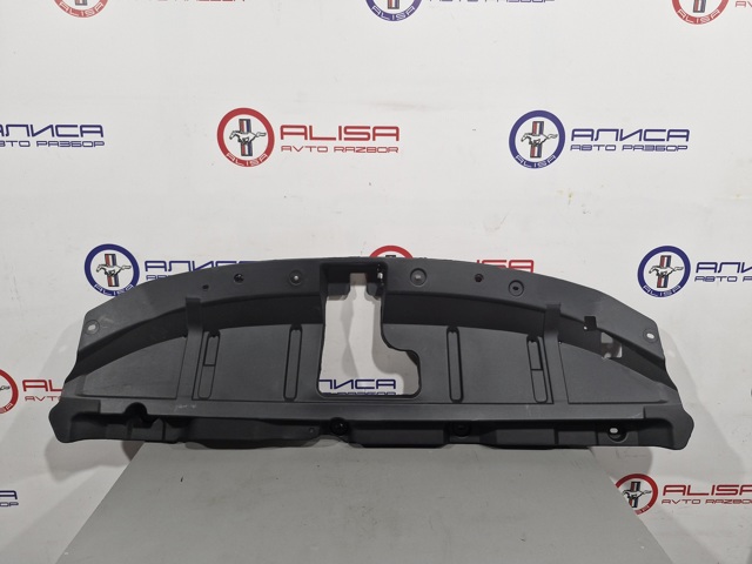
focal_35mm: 23
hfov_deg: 73.9
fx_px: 500
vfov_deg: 58.9
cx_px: 376
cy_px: 282
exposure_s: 1/100
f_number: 1.8
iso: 200
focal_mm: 5.54
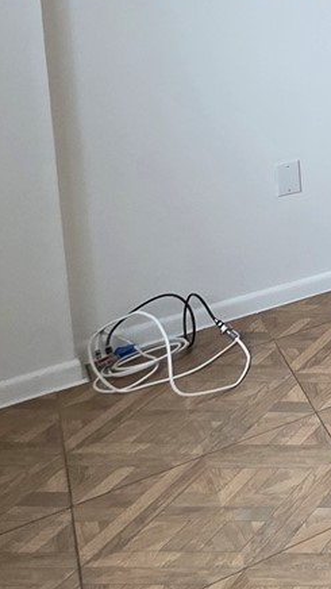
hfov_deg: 13.9
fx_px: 812
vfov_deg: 35.4
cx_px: 840
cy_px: -24
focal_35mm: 52
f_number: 1.9
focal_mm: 2.2
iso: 200
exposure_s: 1/120
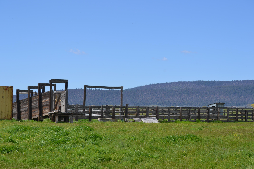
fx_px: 582
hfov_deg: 24.6
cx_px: 127
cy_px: 84
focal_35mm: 82
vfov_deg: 16.6
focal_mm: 55
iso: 100
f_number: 8
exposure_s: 1/250
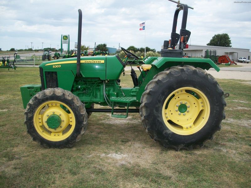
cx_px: 126
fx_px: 254
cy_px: 94
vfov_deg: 40.7
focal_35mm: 35
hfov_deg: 52.6
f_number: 3.1
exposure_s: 1/640
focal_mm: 6.3
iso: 80
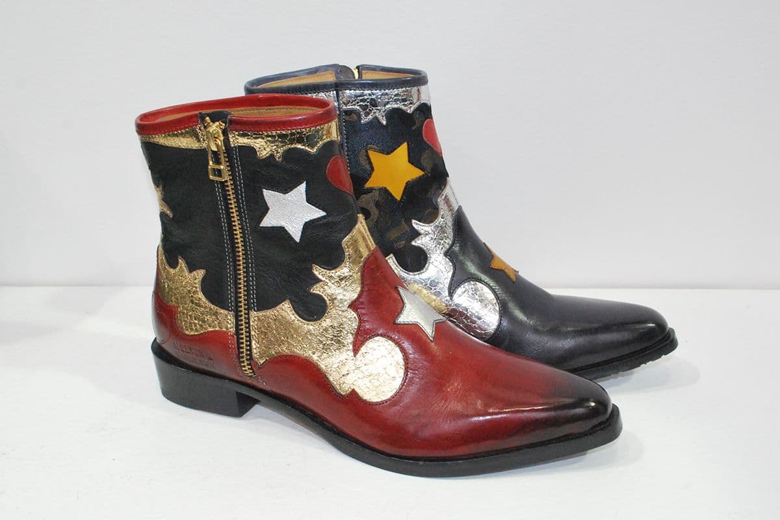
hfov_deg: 53.1
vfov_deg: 36.9
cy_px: 260
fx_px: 780
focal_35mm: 36
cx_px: 390
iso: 1600
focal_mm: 24
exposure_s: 1/200
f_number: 10
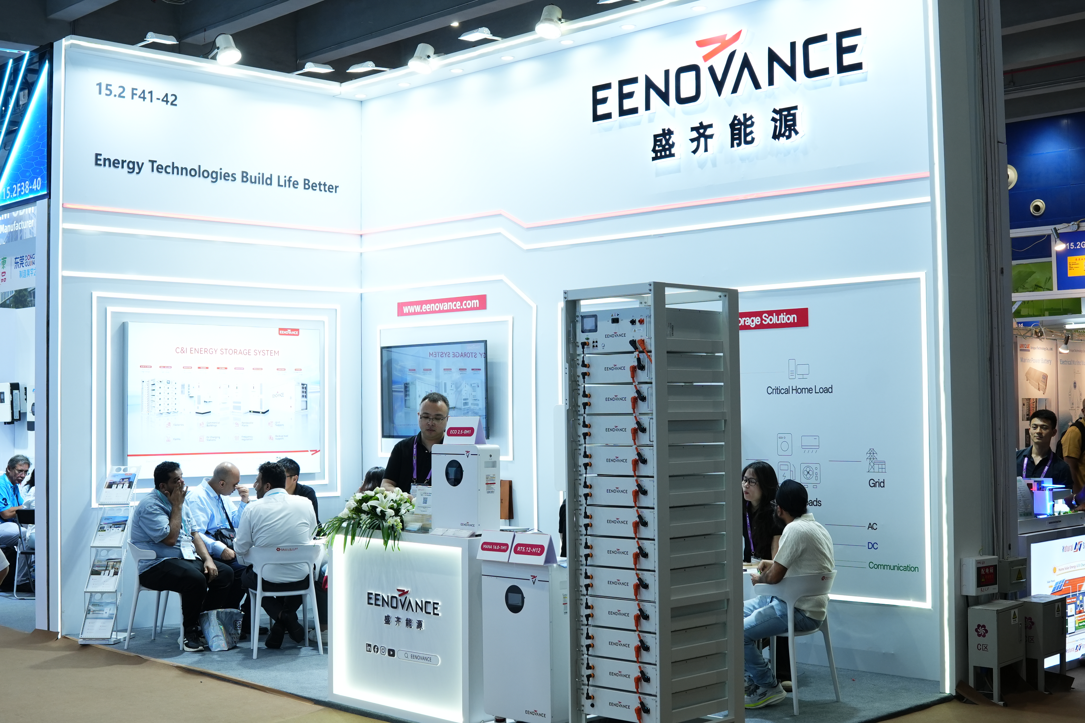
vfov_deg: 28.6
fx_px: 1416
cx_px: 542
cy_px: 362
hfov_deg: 41.9
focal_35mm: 47
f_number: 5.6
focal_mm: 31.7
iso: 640
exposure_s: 1/100
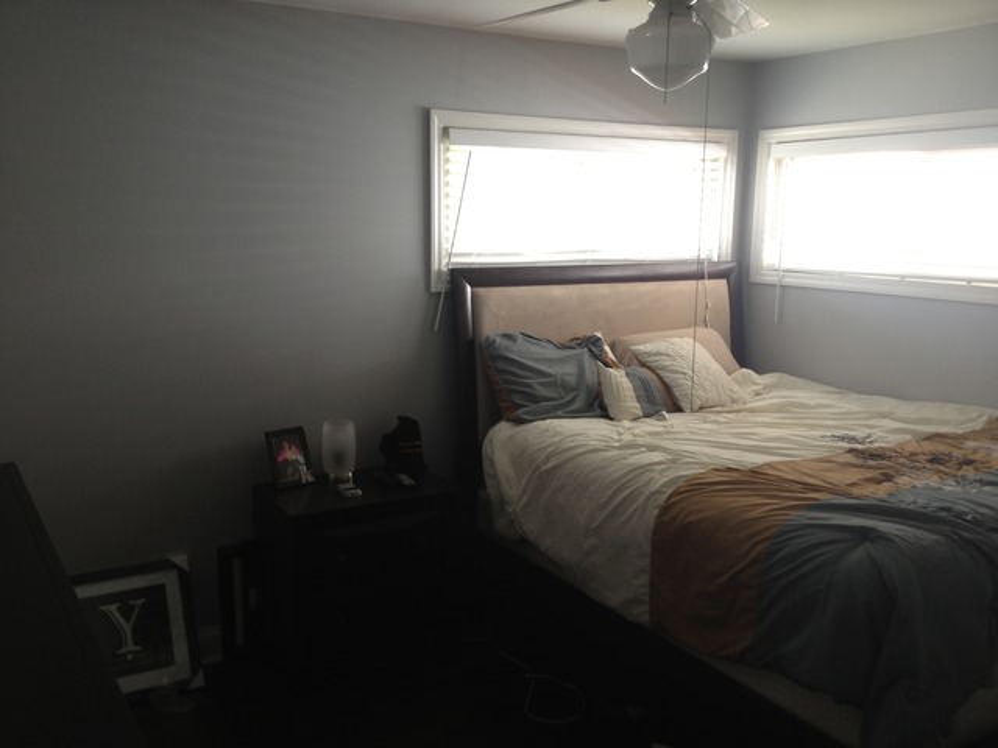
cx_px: 499
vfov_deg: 40.7
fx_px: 1009
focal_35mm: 35
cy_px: 374
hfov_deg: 52.6
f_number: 2.4
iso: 50
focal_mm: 4.28
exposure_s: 1/20
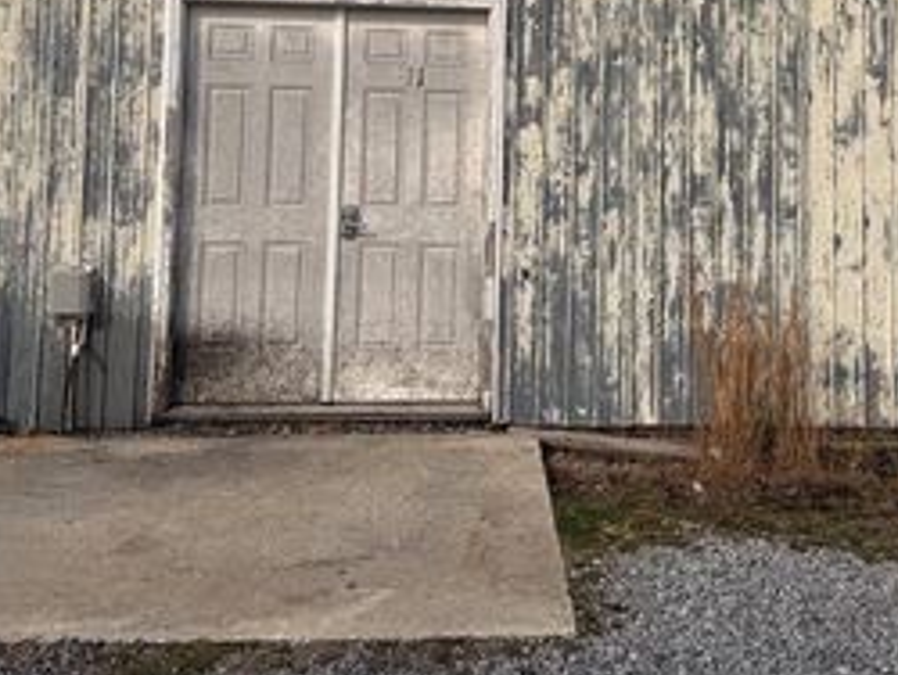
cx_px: 578
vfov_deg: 28.9
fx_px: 1246
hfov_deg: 39.3
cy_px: 45
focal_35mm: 48
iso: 80
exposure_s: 1/8130
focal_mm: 6.76
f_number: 1.78
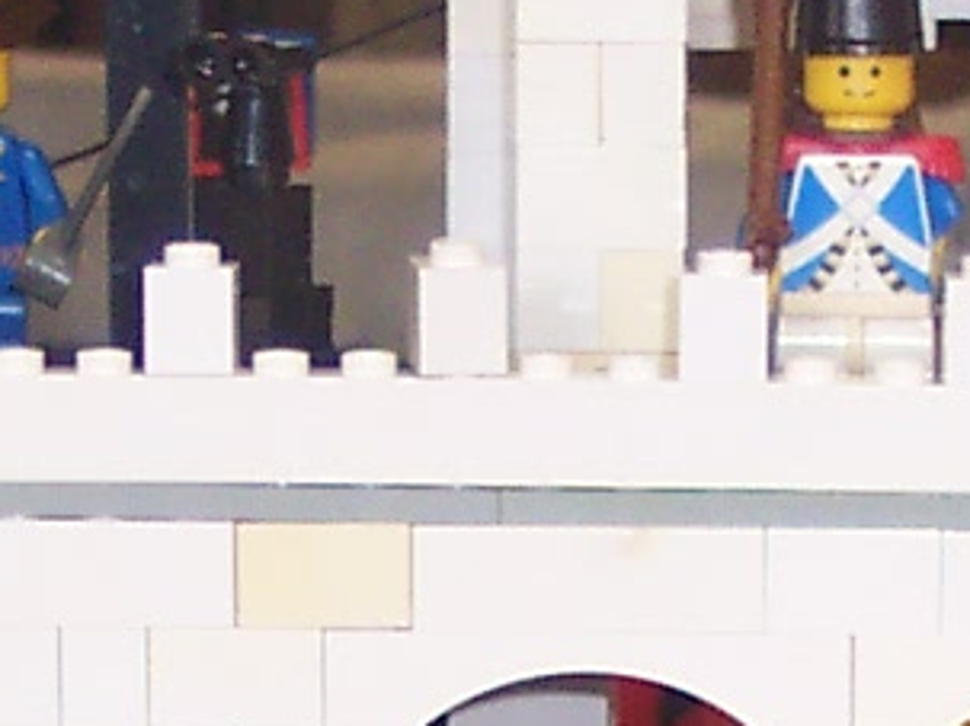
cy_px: 1487
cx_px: 864
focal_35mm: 255
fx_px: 7143
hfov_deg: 7.7
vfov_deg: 5.7
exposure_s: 1/90
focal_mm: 8
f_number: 2.8
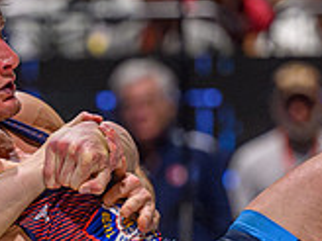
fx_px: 5153
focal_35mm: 554
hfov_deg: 3.6
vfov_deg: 2.7
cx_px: -41
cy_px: 295
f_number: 2.8
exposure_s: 1/800
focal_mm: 145
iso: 5600
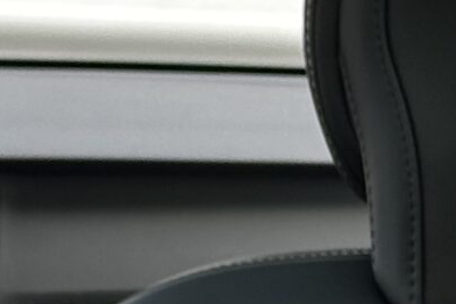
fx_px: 4039
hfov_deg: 6.4
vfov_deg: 4.3
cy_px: 457
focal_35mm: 319
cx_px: -257
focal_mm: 6.86
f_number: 1.78
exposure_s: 1/216
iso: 50
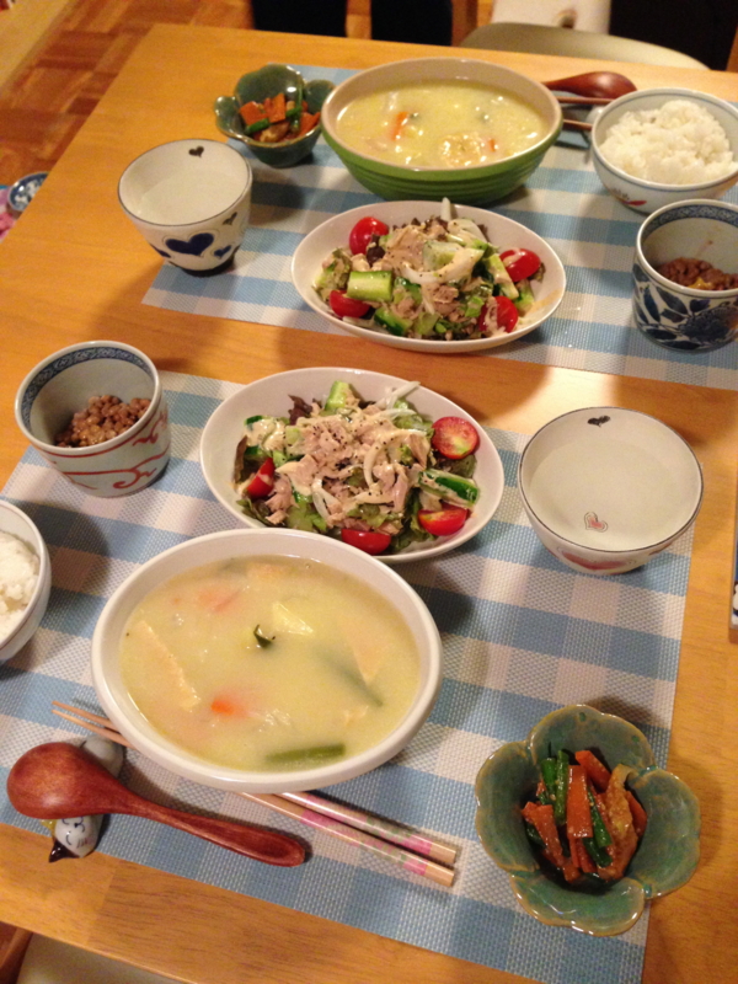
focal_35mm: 33
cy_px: 492
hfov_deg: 42.9
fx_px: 938
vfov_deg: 55.4
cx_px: 369
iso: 400
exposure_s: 1/17
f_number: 2.4
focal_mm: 4.12
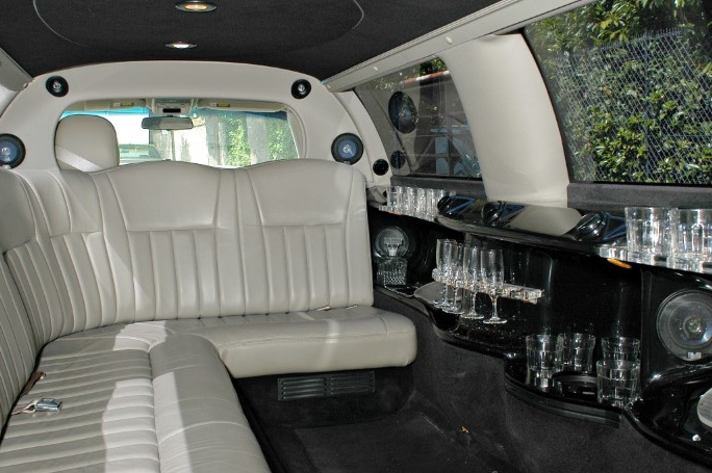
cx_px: 356
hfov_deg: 50.7
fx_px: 751
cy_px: 241
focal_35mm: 38
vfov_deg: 35.0
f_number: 7.1
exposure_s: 1/80
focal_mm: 24
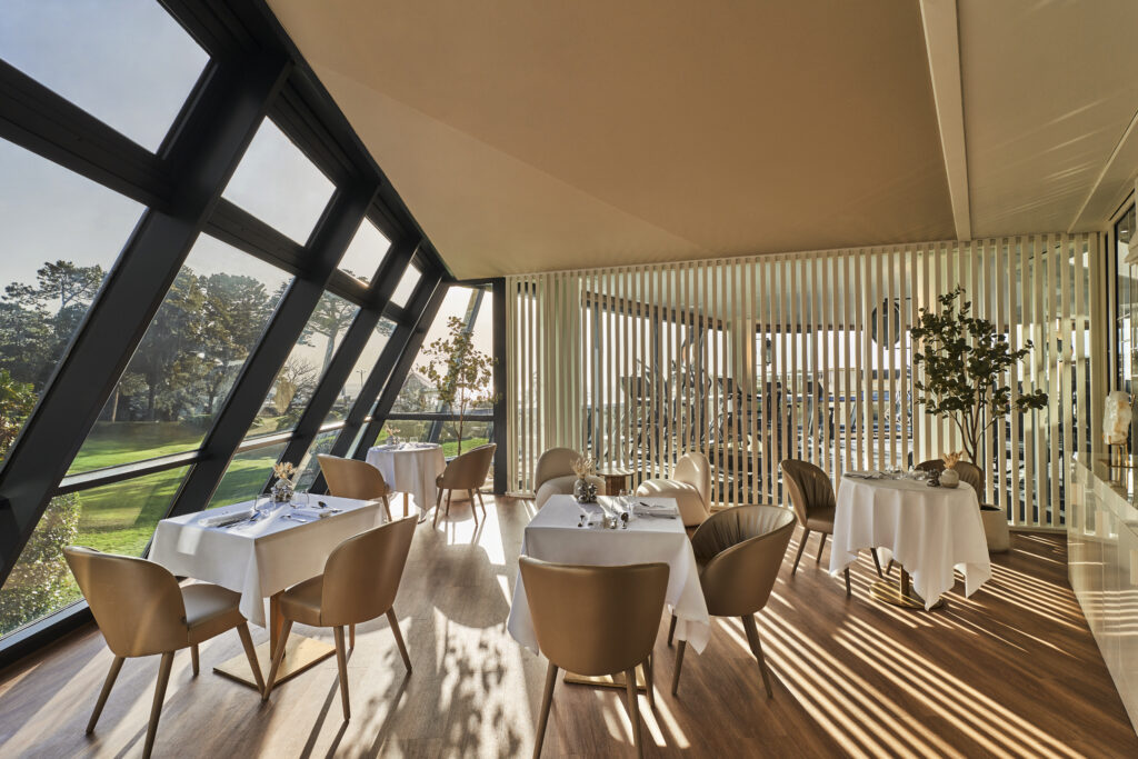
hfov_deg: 96.7
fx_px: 506
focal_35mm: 16
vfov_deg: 73.8
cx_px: 569
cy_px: 380
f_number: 9
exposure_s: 1/200
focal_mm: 16
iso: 100
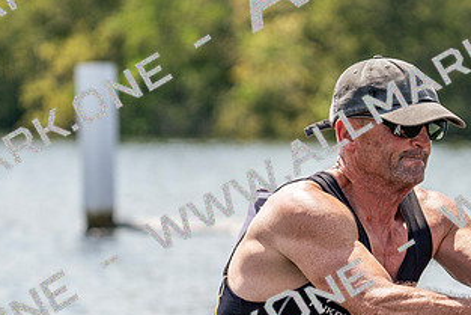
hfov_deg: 5.1
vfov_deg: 3.4
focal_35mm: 400
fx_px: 5235
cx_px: 330
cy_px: 254
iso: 250
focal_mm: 216
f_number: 5.6
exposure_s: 1/1600
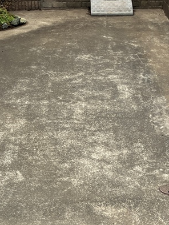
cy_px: 169
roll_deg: +0.4
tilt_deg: -37.2
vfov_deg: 34.8
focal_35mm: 54
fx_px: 351
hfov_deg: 26.8
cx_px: 49
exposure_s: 1/122
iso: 20
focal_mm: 3.99
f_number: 1.8
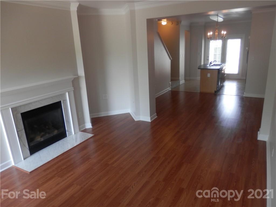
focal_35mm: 25
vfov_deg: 54.9
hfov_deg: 69.4
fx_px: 199
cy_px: 104
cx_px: 138
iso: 80
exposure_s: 1/30
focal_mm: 4.5
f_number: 3
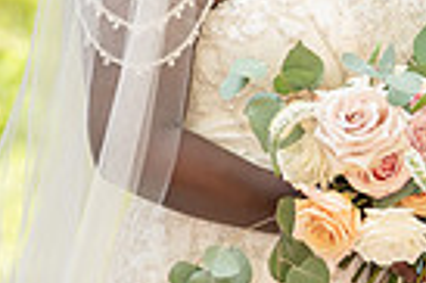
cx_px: 577
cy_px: 28
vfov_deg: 2.5
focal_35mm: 551
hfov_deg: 3.7
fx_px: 6512
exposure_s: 1/200
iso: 400
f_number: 4
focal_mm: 128
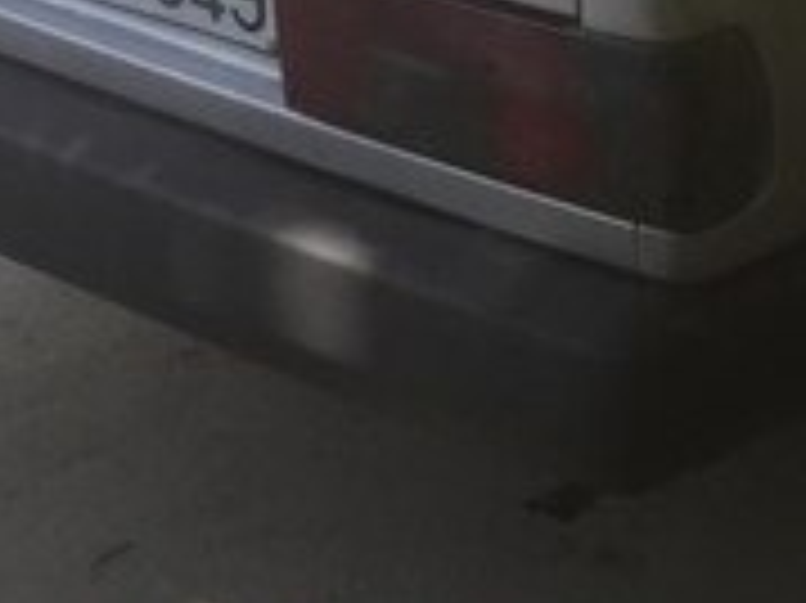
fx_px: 2490
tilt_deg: -12.2
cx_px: 820
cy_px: -241
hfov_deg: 17.9
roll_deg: -0.5
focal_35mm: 107
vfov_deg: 13.2
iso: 32
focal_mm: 4.15
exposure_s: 1/377
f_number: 2.2
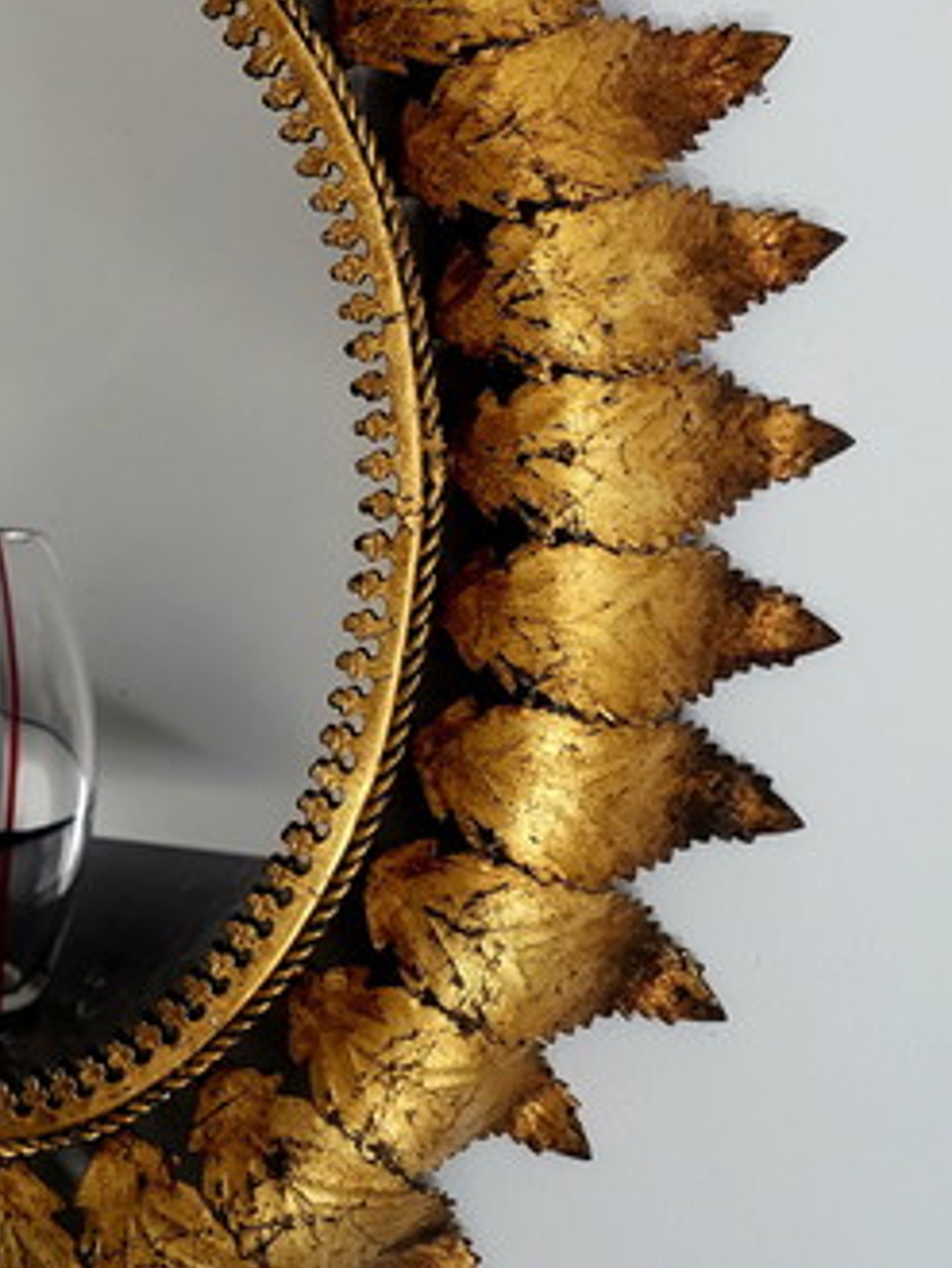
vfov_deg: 35.2
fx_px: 1979
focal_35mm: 54
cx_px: 46
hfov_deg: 25.9
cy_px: 418
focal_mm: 5.4
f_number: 1.8
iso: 250
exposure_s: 1/100
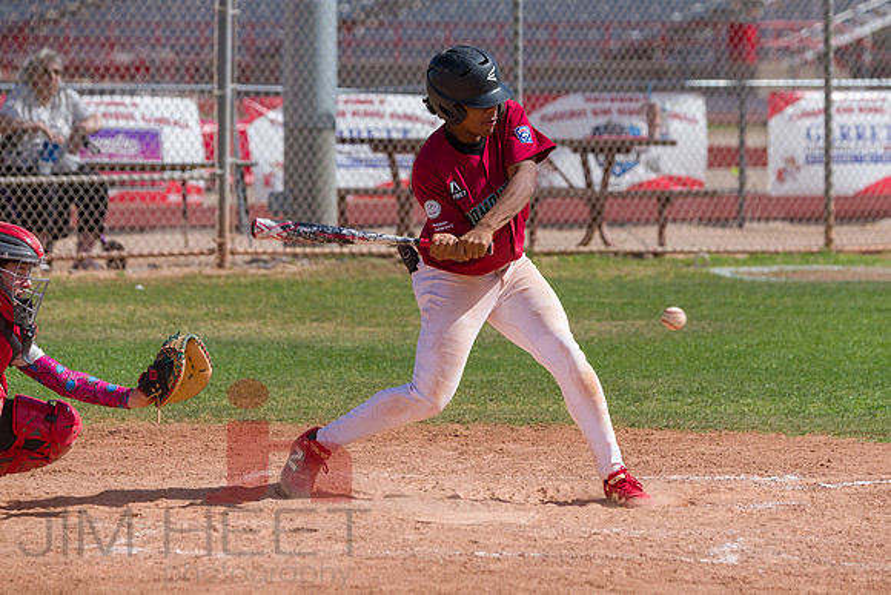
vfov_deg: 5.4
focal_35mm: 252
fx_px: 6248
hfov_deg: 8.2
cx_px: 504
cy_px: 259
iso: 500
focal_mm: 220
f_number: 7.1
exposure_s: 1/2000
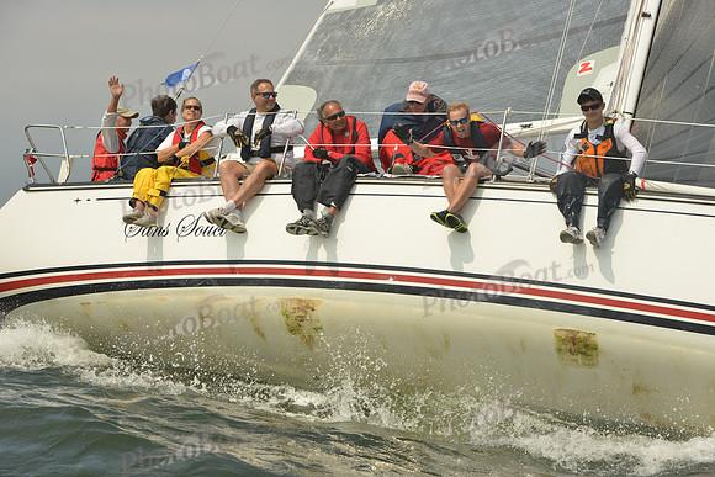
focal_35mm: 112
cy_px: 238
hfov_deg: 18.3
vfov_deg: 12.2
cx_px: 358
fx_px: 2225
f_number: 10
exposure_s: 1/1250
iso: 320
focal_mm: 112
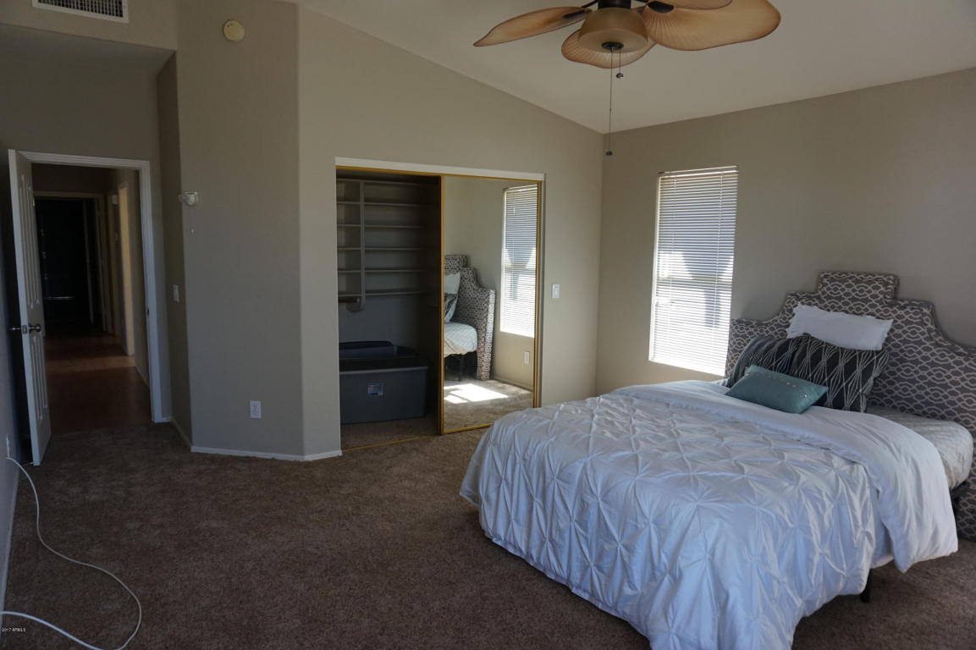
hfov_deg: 73.8
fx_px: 650
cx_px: 488
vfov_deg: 53.1
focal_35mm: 24
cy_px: 325
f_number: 4
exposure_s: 1/160
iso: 640
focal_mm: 16
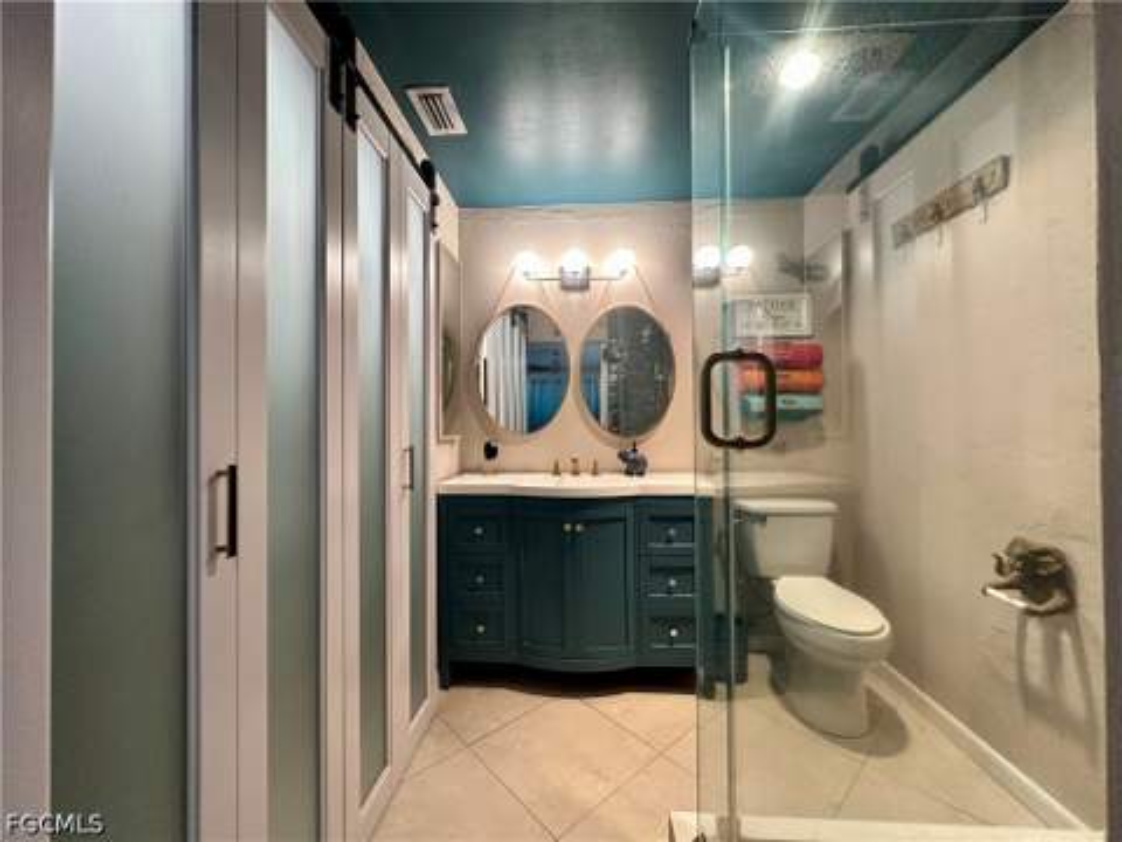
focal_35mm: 14
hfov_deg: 102.1
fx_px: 454
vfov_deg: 85.7
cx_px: 561
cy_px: 421
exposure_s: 1/120
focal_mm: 2.22
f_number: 2.2
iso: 250
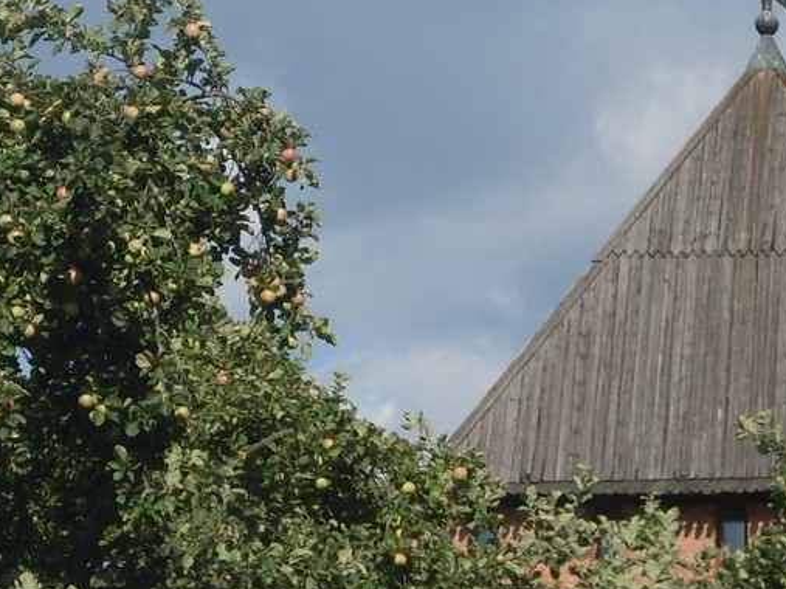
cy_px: 52
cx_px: 306
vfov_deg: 5.7
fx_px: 5902
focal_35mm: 260
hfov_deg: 7.6
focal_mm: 15.3
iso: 80
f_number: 4.4
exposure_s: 1/1000
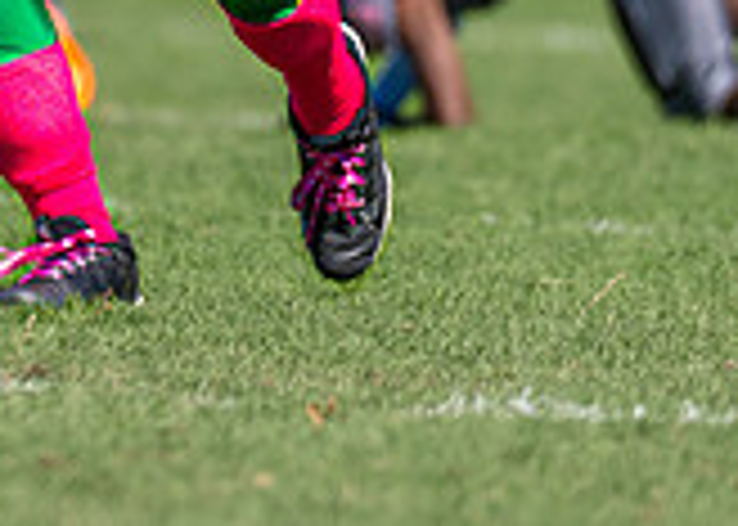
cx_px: 51
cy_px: -324
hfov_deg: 1.8
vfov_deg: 1.3
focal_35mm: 1110
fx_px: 23256
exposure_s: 1/3200
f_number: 2.8
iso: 160
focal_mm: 200
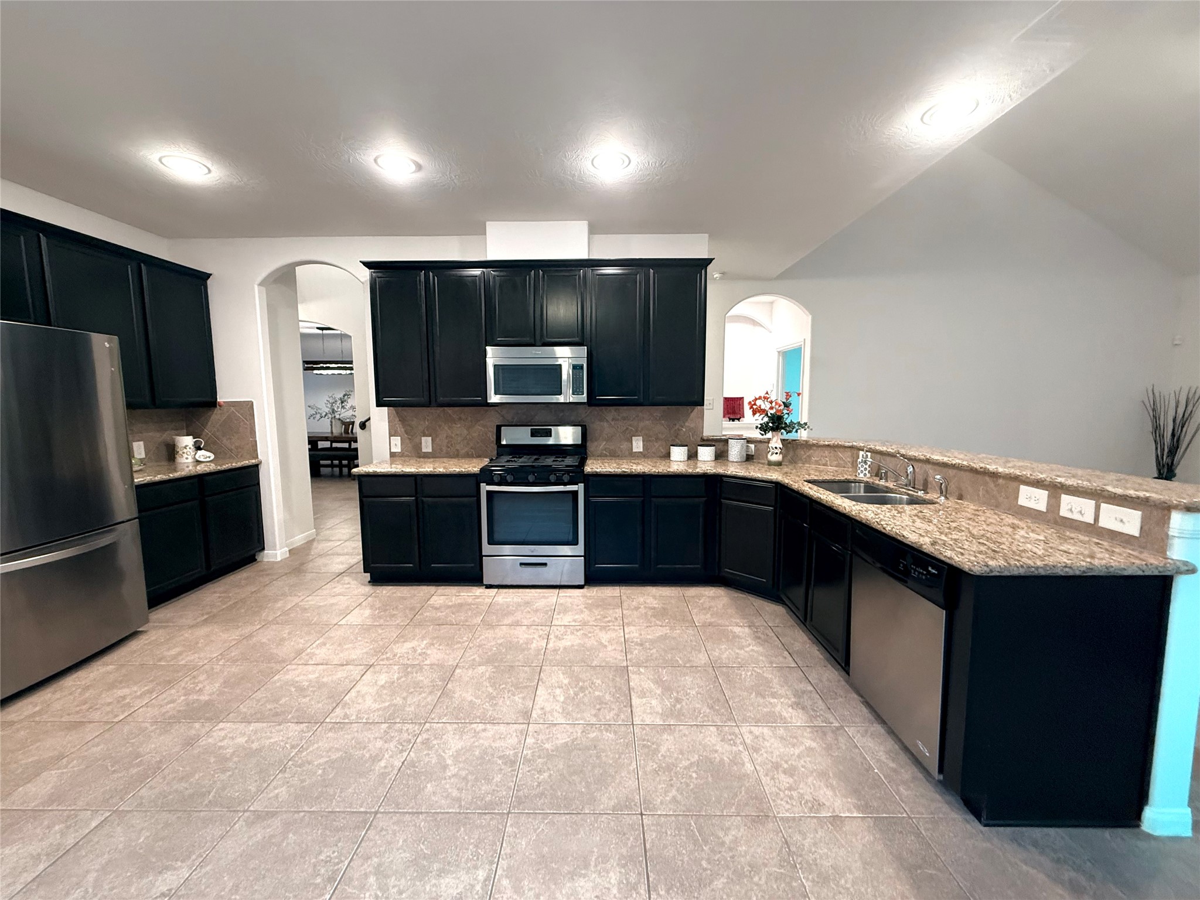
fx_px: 485
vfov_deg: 85.7
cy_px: 450
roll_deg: +0.0
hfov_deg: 102.1
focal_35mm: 14
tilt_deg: -4.8
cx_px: 600
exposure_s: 1/60
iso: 500
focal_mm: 2.22
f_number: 2.2
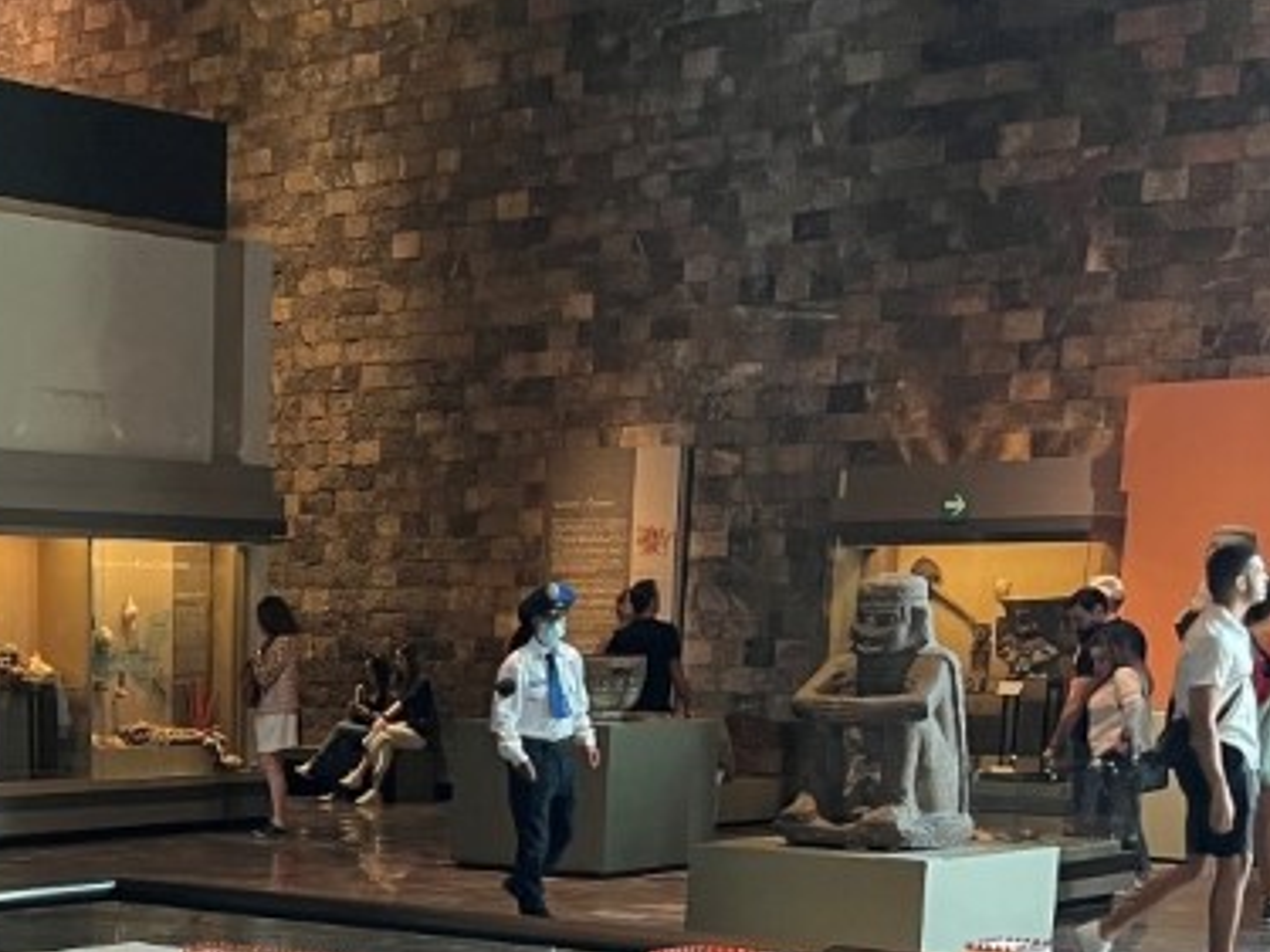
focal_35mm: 71
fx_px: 2604
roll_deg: -0.4
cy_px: 1260
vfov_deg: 19.1
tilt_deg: -13.5
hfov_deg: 26.4
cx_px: 112
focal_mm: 5.1
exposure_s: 1/60
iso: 100
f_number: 1.6
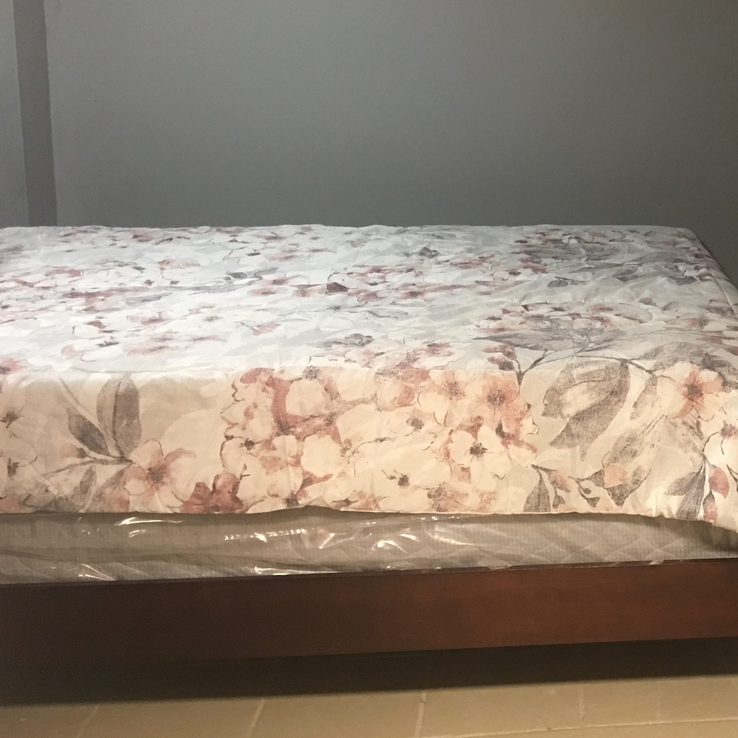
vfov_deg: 33.6
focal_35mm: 50
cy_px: 220
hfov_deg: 32.4
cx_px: 655
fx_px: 1206
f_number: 2.2
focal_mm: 4.15
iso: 100
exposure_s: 1/8
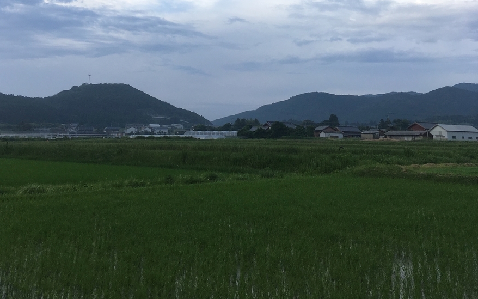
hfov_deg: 47.2
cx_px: 235
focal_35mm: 42
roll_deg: -0.1
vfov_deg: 28.4
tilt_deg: +12.7
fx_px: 547
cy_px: -9
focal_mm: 4.15
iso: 25
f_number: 2.2
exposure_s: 1/523
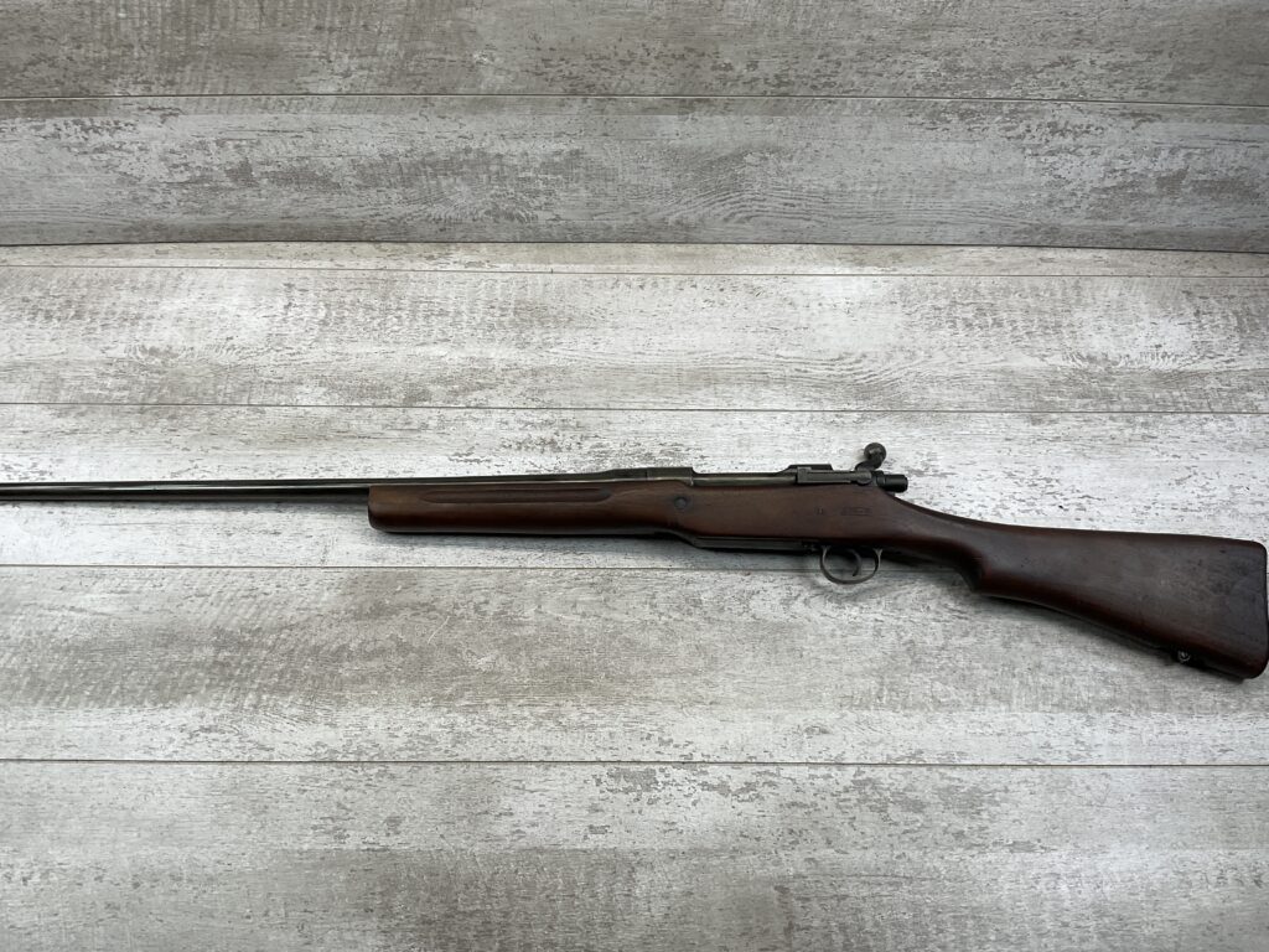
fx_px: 1063
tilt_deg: -60.0
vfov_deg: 48.2
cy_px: 476
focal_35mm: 29
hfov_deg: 61.7
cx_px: 634
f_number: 1.8
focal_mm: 3
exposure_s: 1/174
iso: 16
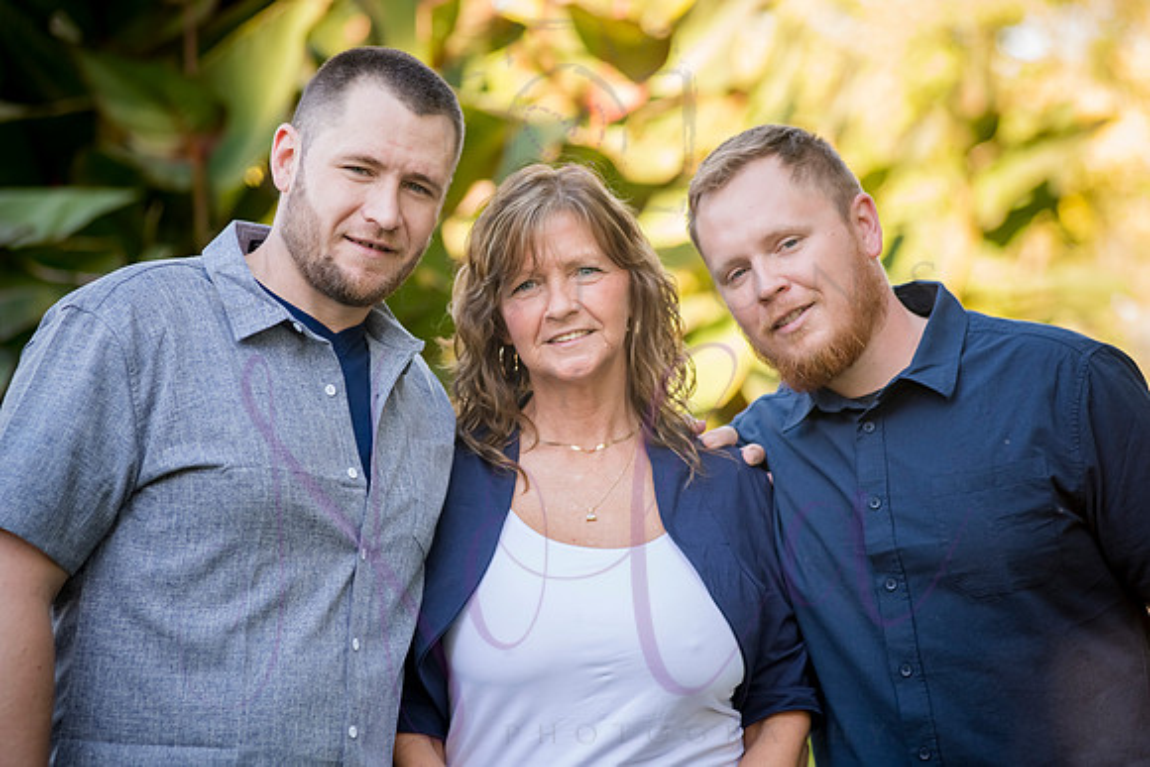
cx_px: 575
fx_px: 4313
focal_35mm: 135
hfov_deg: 15.2
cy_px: 384
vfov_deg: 10.2
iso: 800
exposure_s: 1/500
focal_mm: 135
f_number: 4
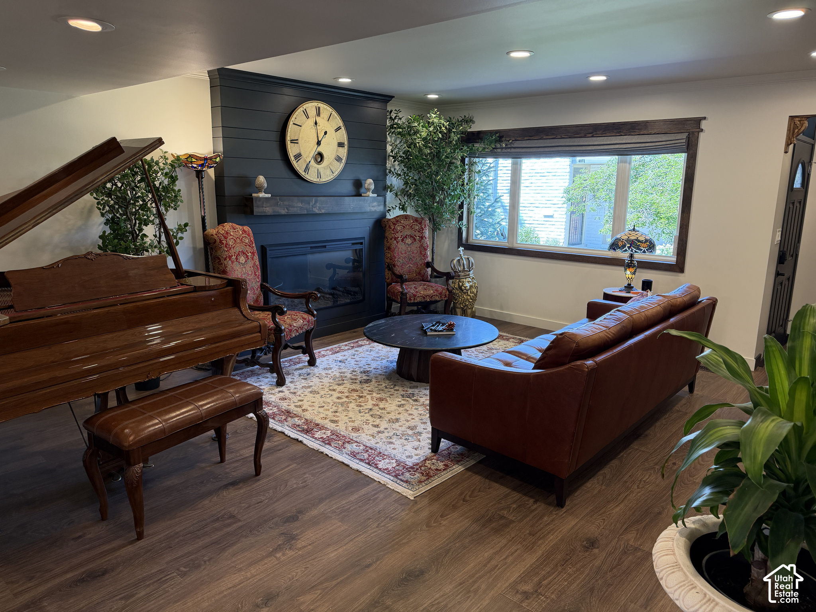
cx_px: 408
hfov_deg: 71.6
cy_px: 306
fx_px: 566
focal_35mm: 24
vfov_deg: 56.8
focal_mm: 6.76
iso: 250
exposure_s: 1/120
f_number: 1.78
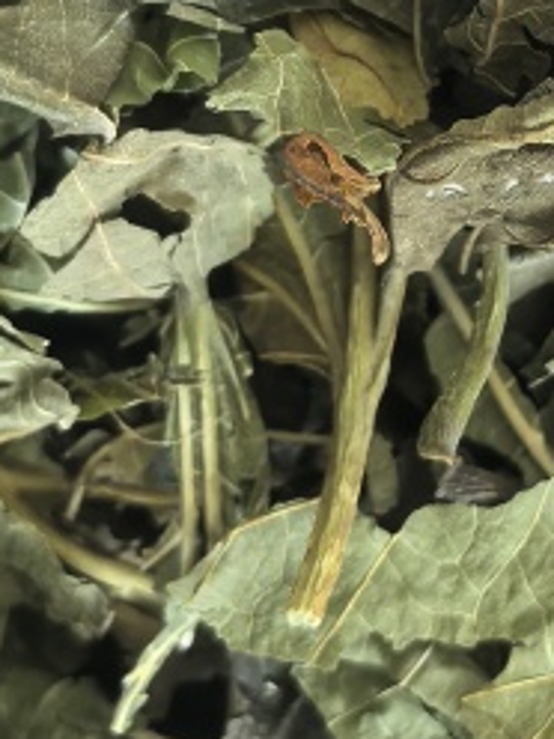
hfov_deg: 12.6
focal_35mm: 116
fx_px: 2475
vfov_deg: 16.4
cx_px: 587
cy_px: -94
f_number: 2
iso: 250
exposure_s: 1/100
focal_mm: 5.75
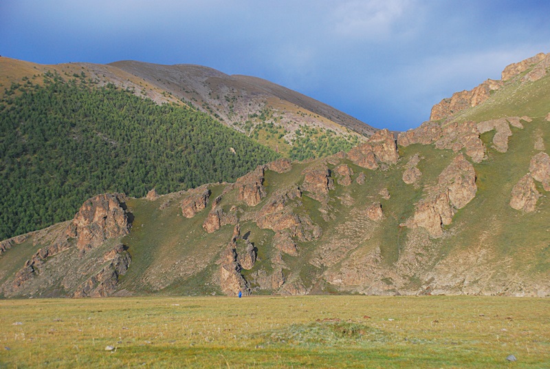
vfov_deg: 23.9
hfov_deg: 35.0
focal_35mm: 57
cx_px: 275
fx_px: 872
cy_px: 184
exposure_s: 1/640
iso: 400
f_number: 5.6
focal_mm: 38
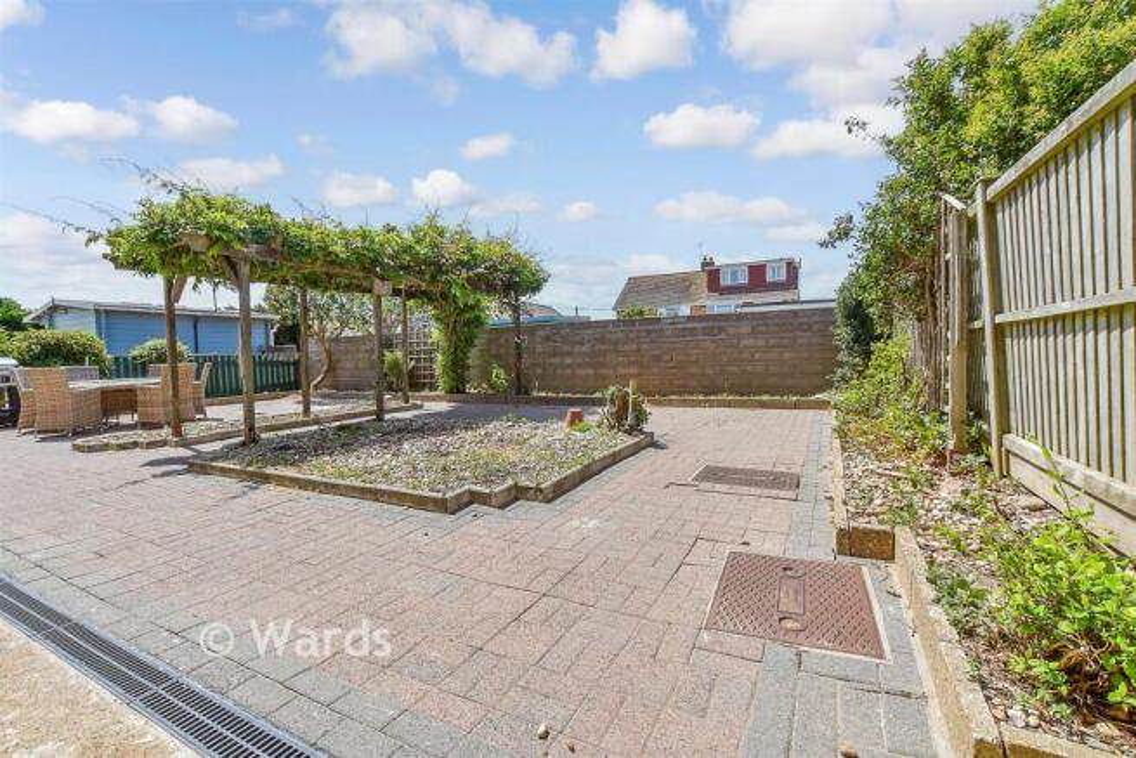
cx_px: 568
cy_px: 379
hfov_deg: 71.5
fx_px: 789
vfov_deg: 51.3
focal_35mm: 25
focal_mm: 17
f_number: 8
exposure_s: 1/400
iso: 160
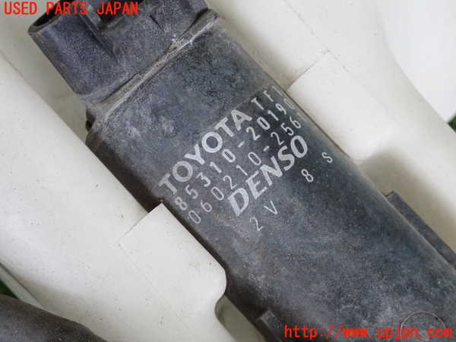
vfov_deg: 16.8
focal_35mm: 88
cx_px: 228
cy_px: 171
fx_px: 1159
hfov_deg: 22.3
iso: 800
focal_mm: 15.66
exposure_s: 1/60
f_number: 4.5
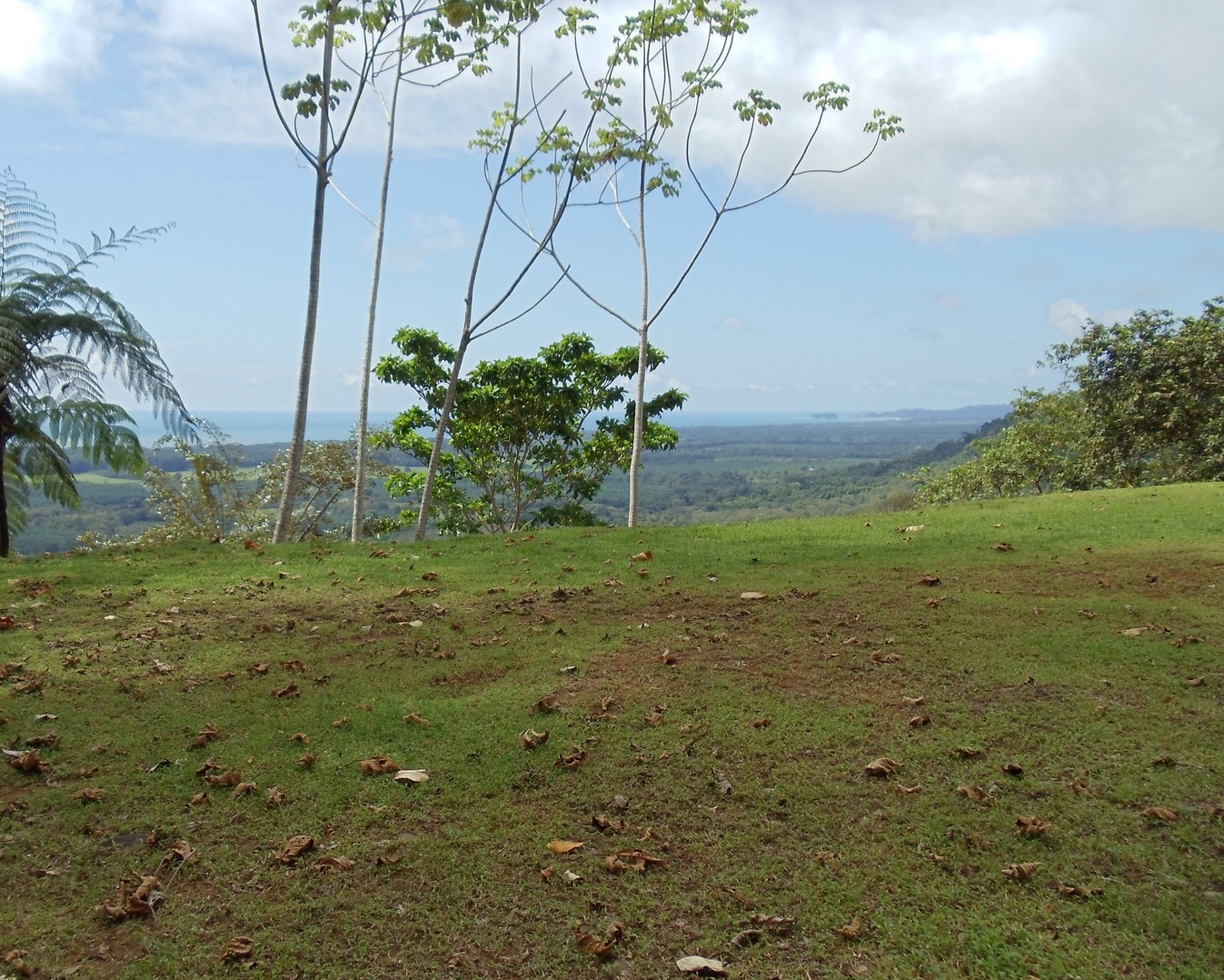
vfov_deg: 29.7
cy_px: 457
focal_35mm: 51
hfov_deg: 36.5
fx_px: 1848
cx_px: 503
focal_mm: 6
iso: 80
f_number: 7.1
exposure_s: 1/200
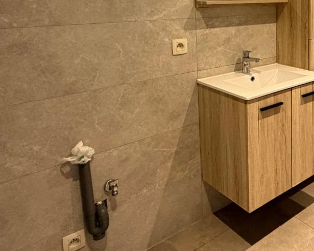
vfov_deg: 38.8
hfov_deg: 43.7
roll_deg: -0.4
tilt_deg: -7.3
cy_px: 34
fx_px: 335
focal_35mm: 36
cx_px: 307
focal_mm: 2.22
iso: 400
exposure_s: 1/50
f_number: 2.2
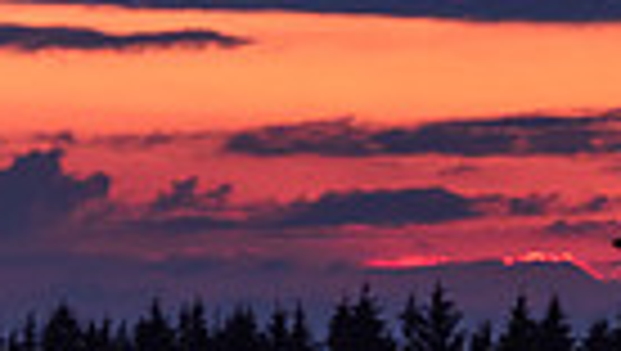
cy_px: -236
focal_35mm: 878
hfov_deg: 2.5
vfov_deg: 1.4
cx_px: 1012
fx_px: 14474
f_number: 8
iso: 400
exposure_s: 1/13
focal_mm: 200
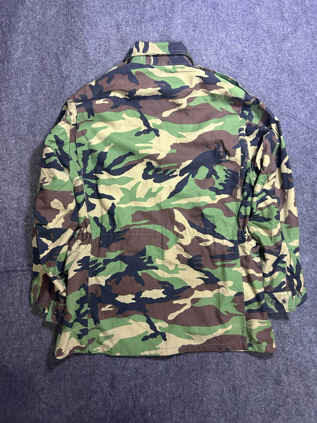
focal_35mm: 26
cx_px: 158
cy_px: 212
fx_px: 317
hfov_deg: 53.1
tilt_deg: -65.3
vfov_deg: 67.3
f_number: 1.5
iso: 500
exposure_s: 1/50
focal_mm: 5.7
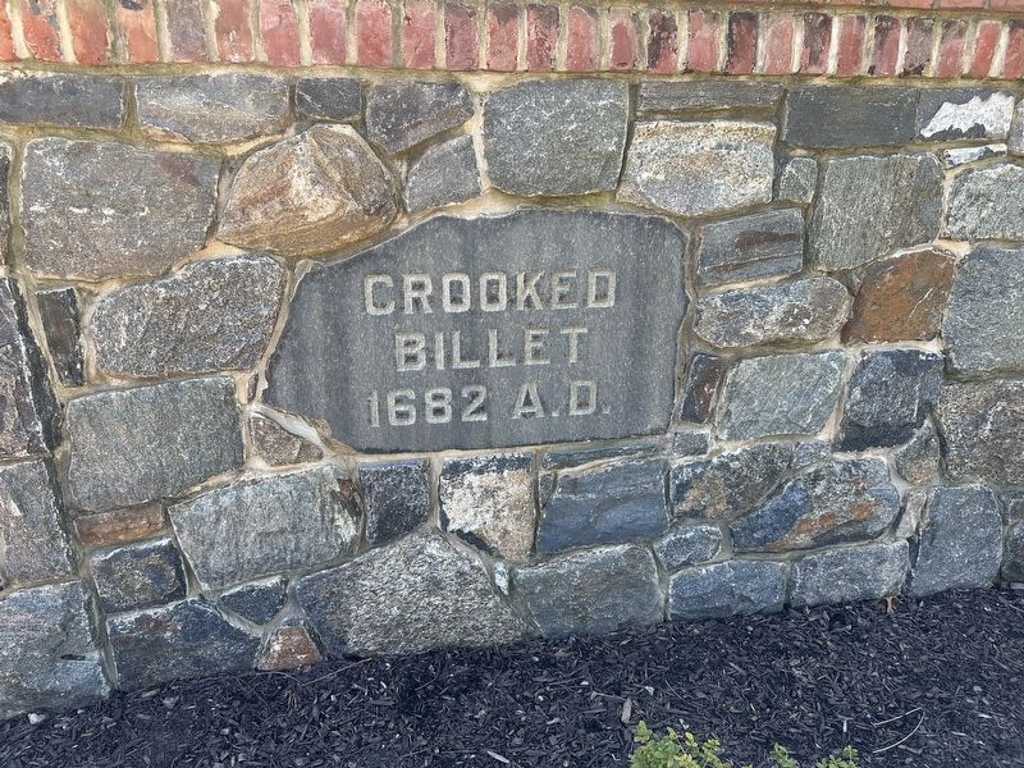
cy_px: 384
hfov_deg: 71.6
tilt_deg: -18.0
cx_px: 512
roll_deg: -0.4
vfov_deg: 56.8
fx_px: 710
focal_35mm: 24
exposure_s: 1/383
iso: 80
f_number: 1.78
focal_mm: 6.86
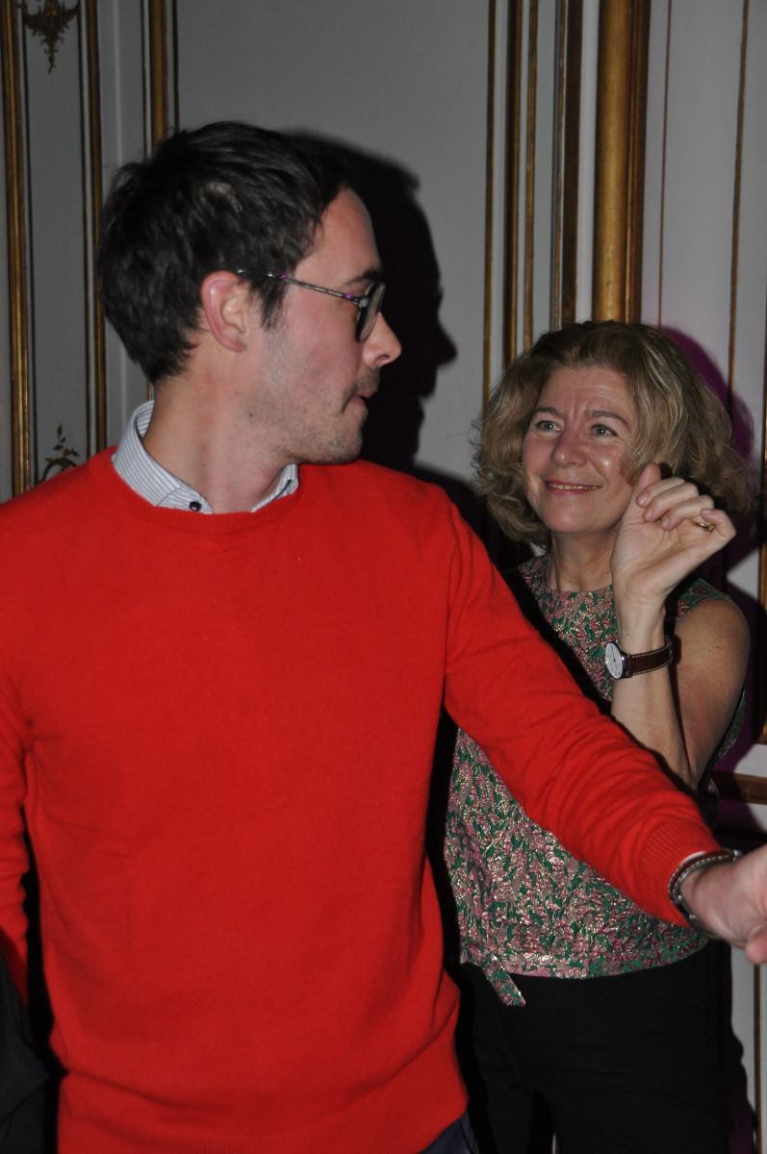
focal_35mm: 60
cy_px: 577
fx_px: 1922
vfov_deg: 33.4
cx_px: 384
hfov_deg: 22.6
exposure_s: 1/60
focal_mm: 40
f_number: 4.8
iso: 800
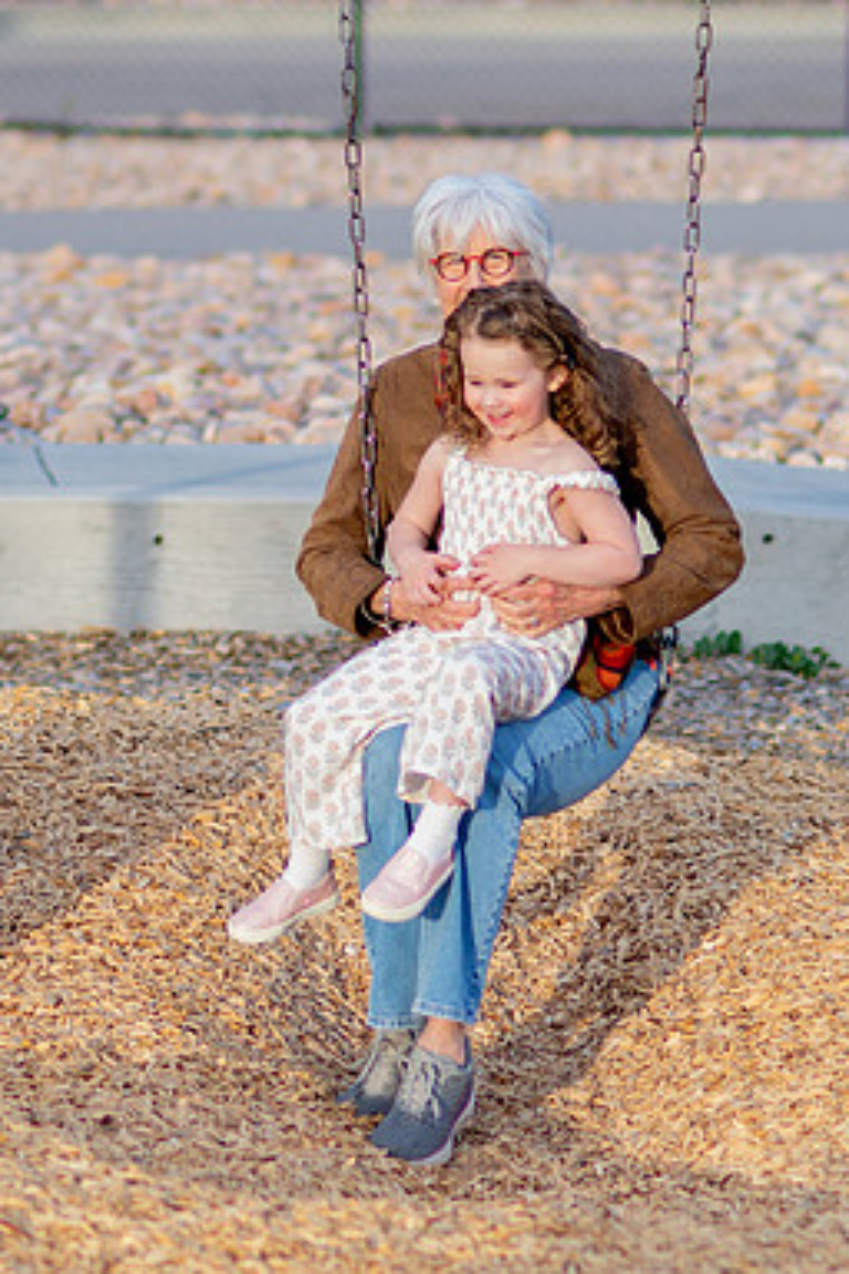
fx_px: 8348
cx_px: 153
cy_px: 623
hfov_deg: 5.8
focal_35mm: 236
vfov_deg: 8.7
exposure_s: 1/800
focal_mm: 85
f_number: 2.2
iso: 200
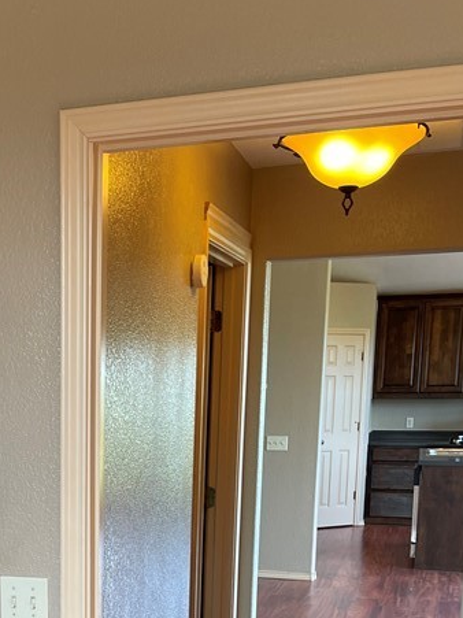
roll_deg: +1.2
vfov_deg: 31.0
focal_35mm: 59
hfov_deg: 23.6
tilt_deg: -9.0
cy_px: 574
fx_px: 1053
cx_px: -12
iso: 80
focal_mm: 5.1
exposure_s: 1/60
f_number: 1.6
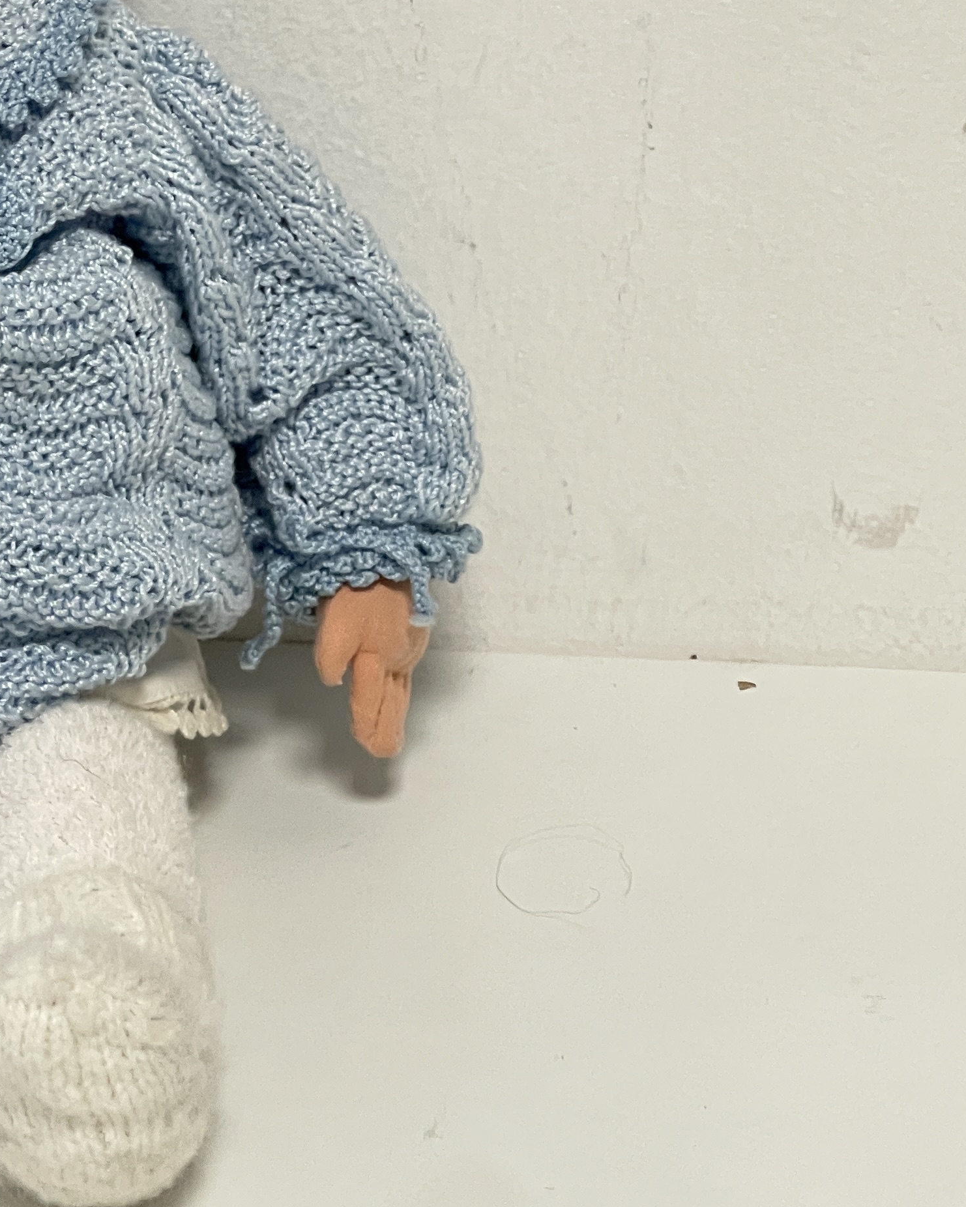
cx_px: -321
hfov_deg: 11.1
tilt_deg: -23.0
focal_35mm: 136
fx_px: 4859
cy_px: 265
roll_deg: +3.2
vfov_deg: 14.1
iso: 125
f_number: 2.2
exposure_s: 1/50
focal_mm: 7.5
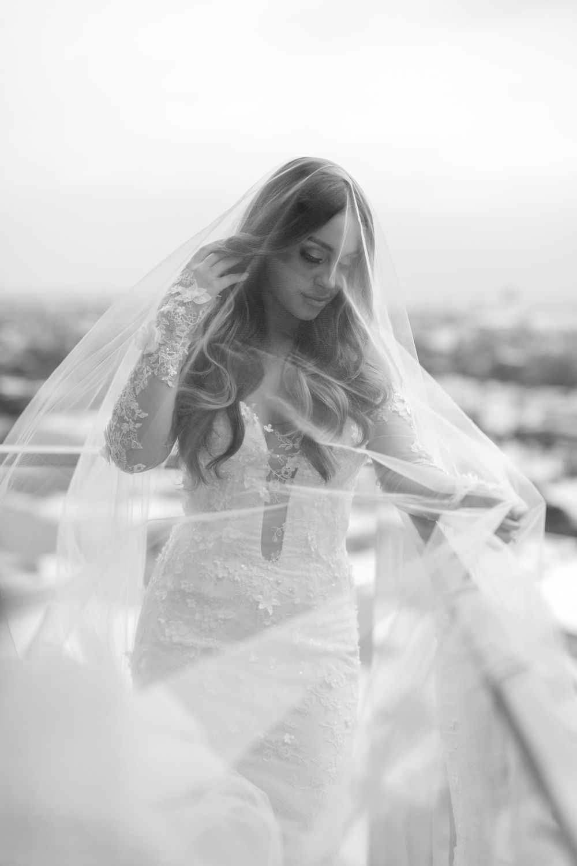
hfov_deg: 27.0
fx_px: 1202
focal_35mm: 50
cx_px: 288
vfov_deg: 39.6
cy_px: 433
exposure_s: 1/1000
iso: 31
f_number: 1.8
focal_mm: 50
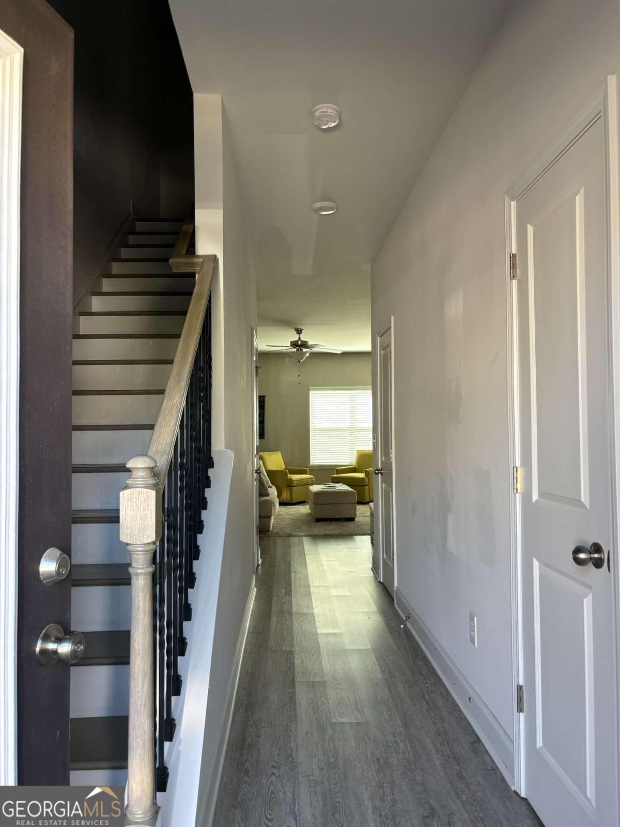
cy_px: 414
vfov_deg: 67.3
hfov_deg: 53.1
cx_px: 310
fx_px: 621
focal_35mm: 26
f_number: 1.6
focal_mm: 5.96
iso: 100
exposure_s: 1/121
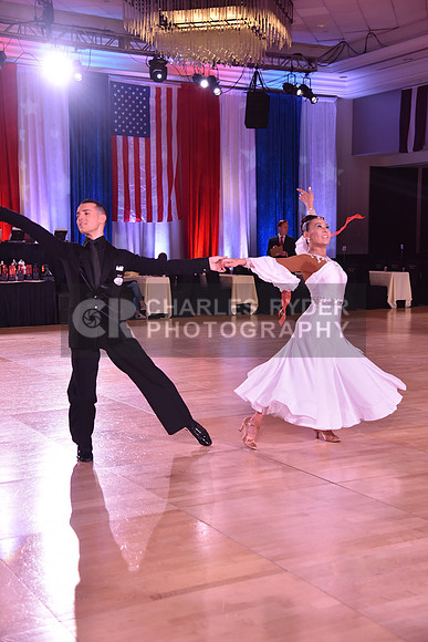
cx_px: 214
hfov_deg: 27.0
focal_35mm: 50
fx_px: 891
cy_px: 321
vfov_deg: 39.6
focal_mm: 50
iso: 1250
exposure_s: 1/250
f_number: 4.5
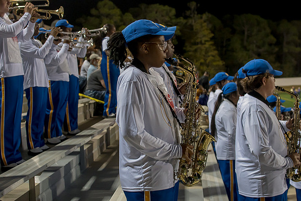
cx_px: 150
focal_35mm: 52
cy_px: 100
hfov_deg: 38.2
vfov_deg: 26.0
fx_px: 435
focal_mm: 35
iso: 1600
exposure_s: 1/320
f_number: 4
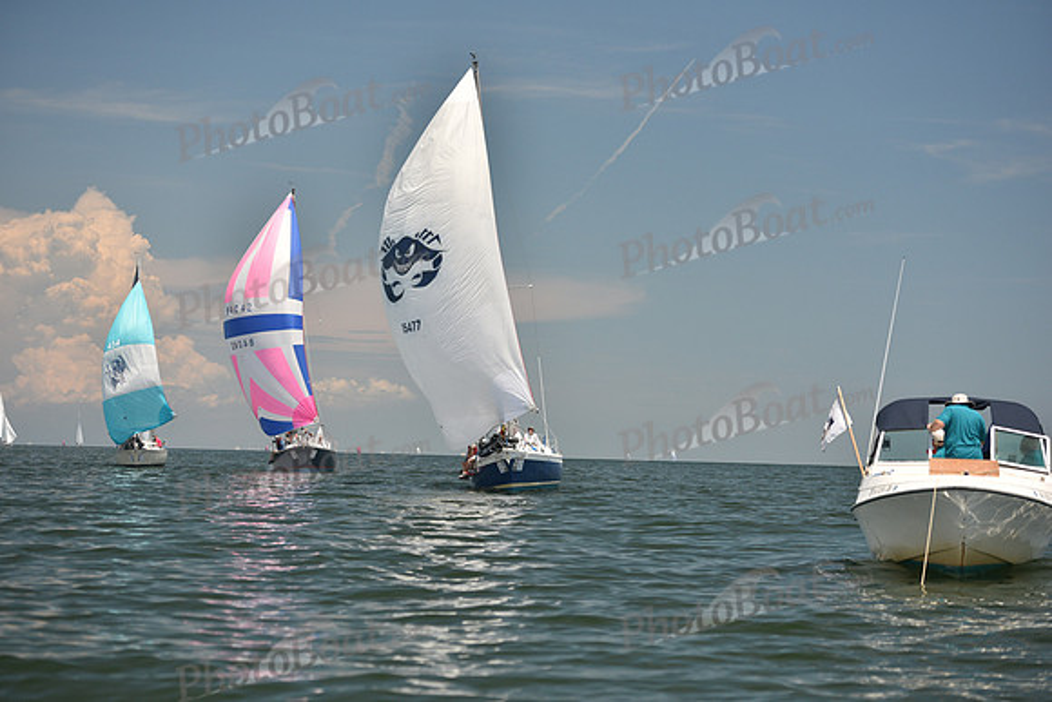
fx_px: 2777
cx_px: 526
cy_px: 351
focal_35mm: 95
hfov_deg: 21.5
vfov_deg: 14.4
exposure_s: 1/2000
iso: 320
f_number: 4
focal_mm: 95
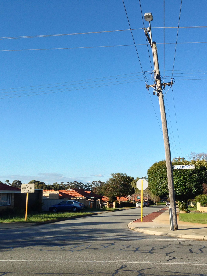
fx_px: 359
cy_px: 140
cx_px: 137
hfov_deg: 31.9
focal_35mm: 45
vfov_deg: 42.1
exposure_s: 1/1261
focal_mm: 4.12
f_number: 2.4
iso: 50
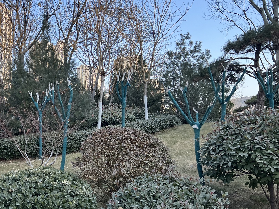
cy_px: 101
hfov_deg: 44.6
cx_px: 78
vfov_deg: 35.1
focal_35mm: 41
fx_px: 330
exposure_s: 1/1183
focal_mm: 5.7
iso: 50
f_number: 1.5
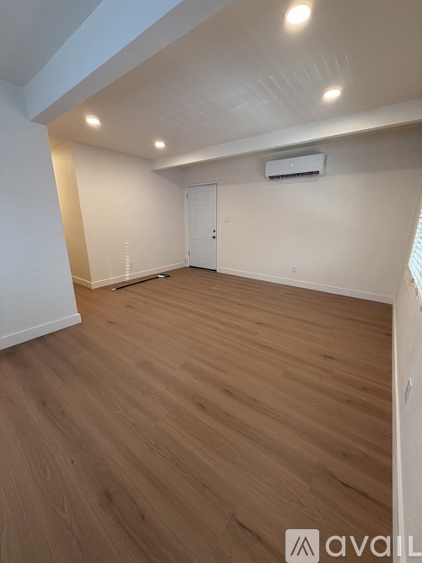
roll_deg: -0.7
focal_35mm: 14
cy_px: 282
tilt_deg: -15.5
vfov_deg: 102.1
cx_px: 211
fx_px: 228
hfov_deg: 85.7
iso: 160
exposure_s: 1/60
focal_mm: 2.22
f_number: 2.2
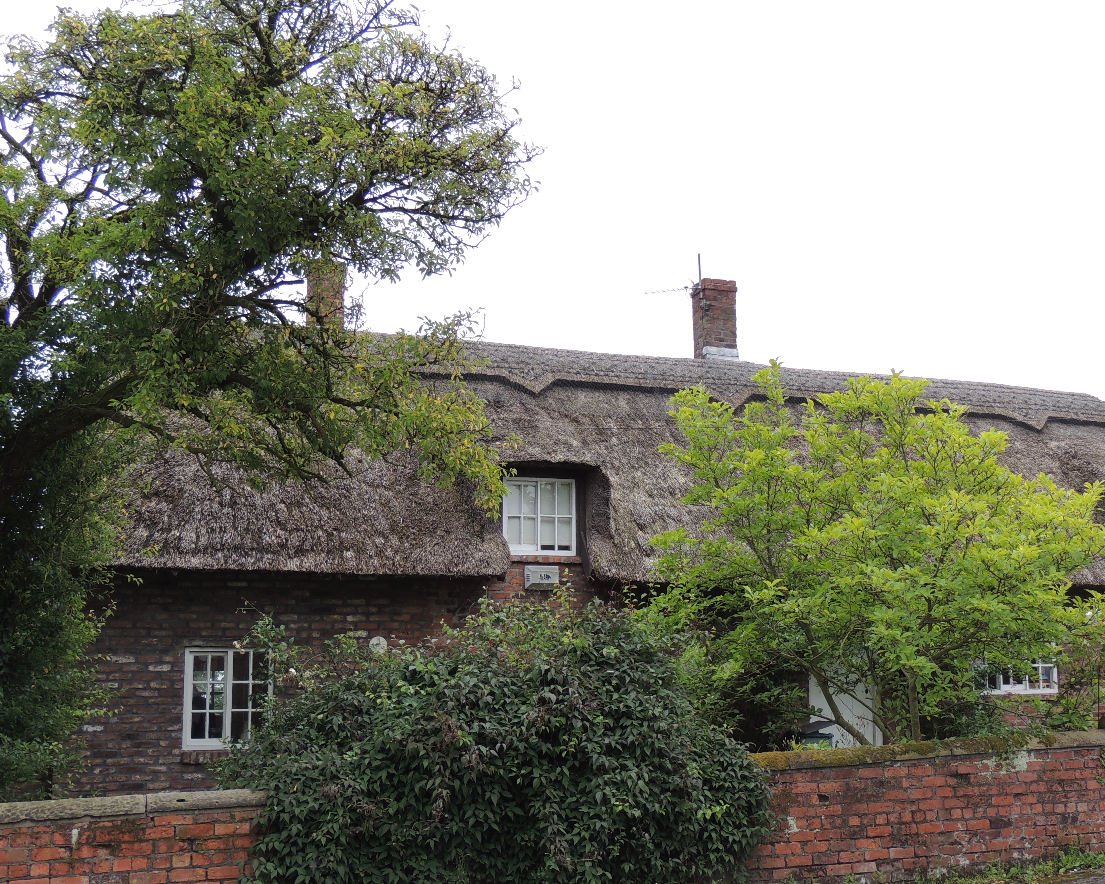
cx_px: 666
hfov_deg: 42.7
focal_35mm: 43
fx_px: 1406
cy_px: 481
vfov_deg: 34.9
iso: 100
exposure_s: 1/60
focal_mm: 6.2
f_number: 3.3
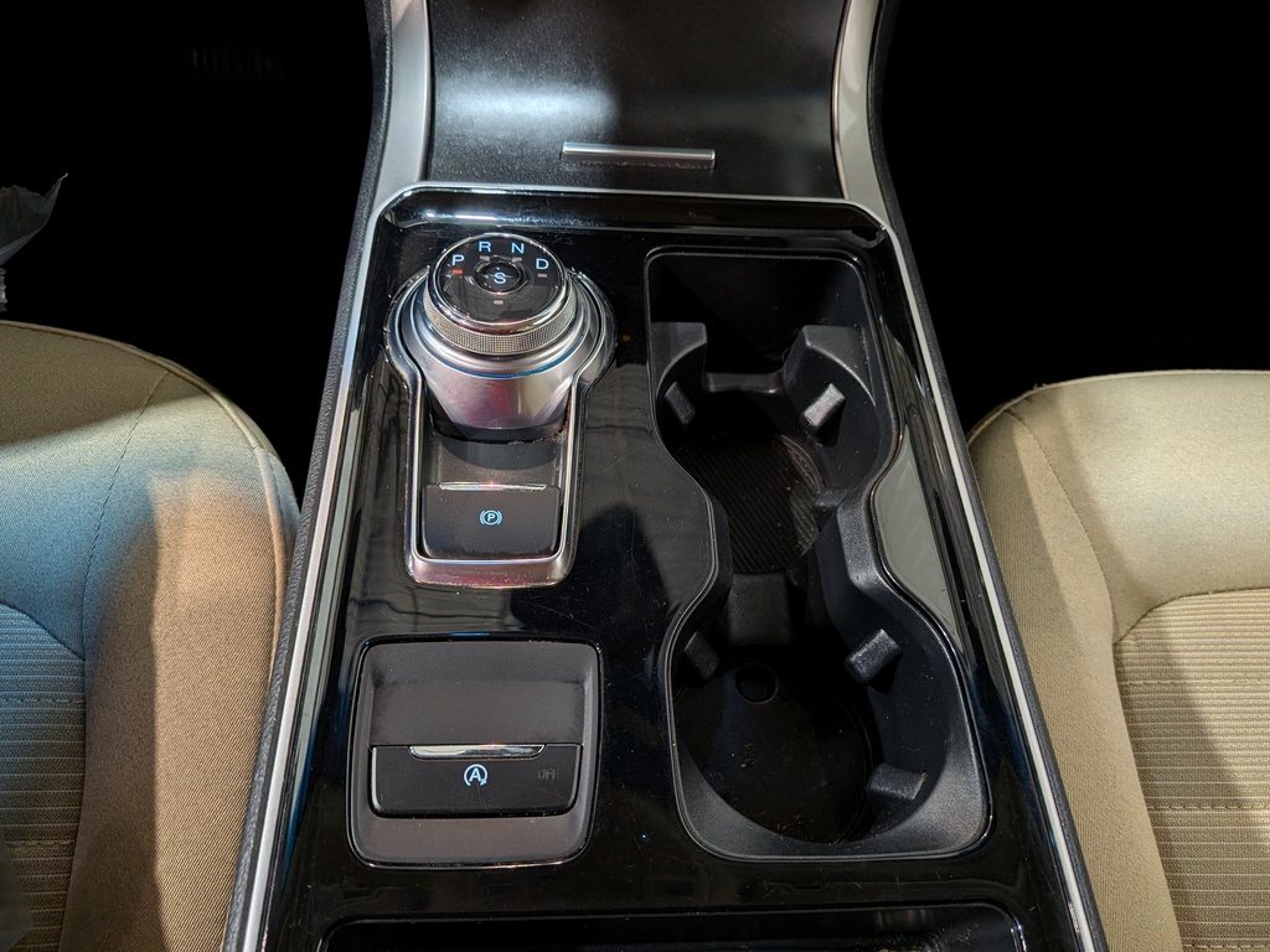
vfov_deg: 56.8
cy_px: 476
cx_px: 635
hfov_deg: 71.6
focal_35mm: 24
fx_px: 881
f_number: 1.7
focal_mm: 4.53
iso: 49
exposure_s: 1/120
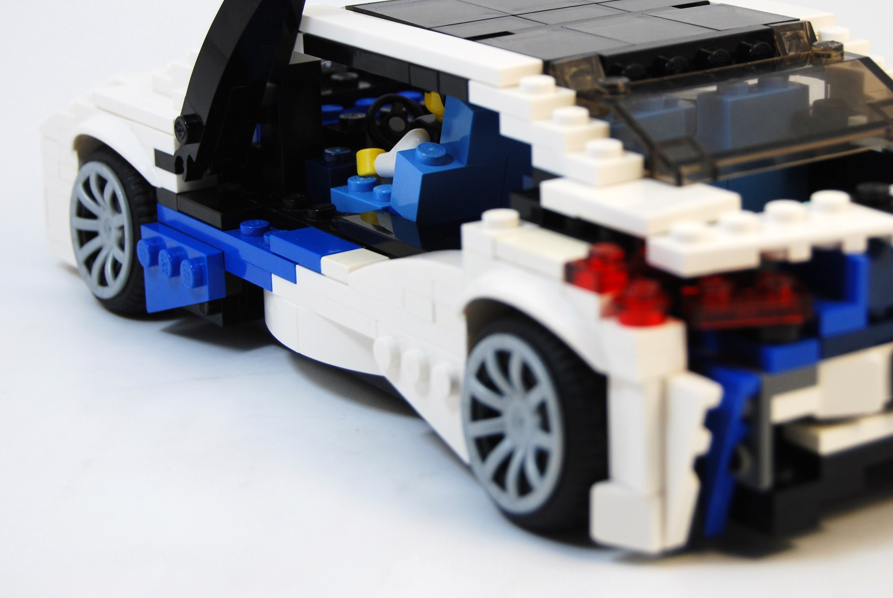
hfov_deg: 20.2
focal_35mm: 101
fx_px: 2509
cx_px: 534
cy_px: 172
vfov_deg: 13.6
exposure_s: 1/125
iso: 200
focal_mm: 46
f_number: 5.6
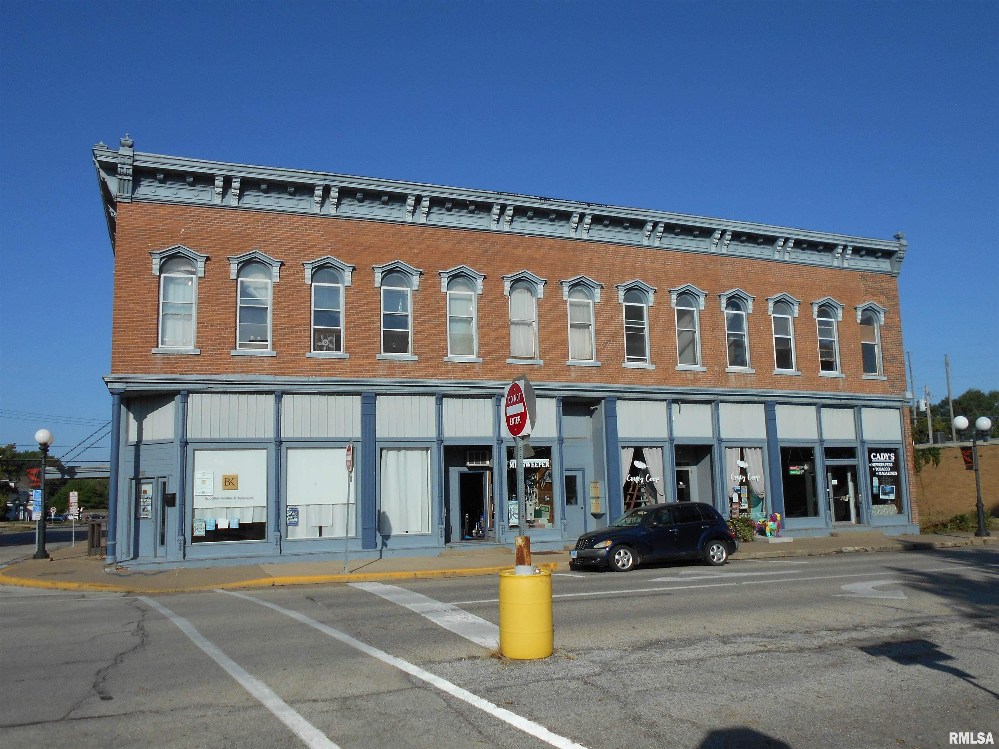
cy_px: 374
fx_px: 808
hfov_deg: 63.4
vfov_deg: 49.7
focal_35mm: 28
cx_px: 500
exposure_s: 1/2000
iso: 80
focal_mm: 5.1
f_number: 3.4
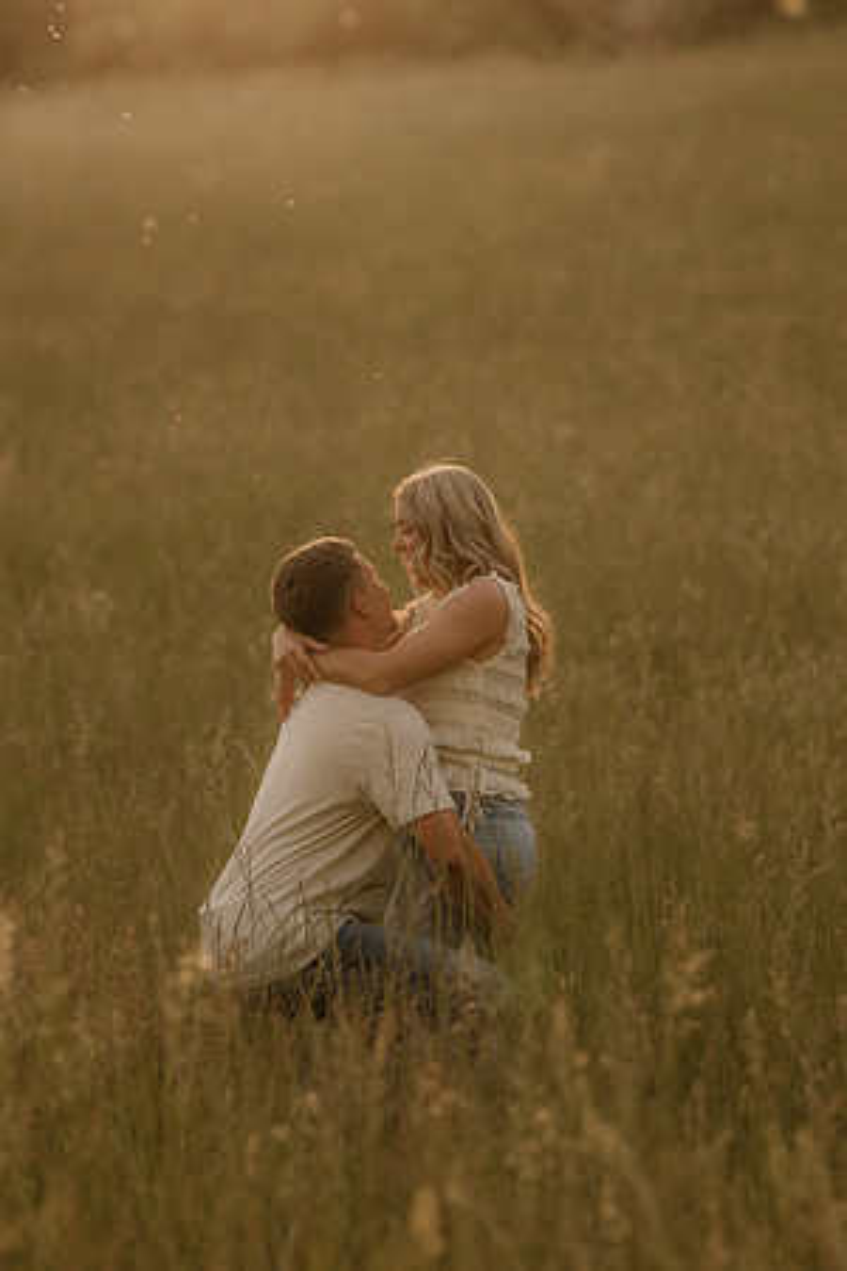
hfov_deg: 10.8
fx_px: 4482
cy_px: 636
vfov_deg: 16.1
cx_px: 424
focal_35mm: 127
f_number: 2
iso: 250
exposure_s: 1/1250
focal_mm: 85
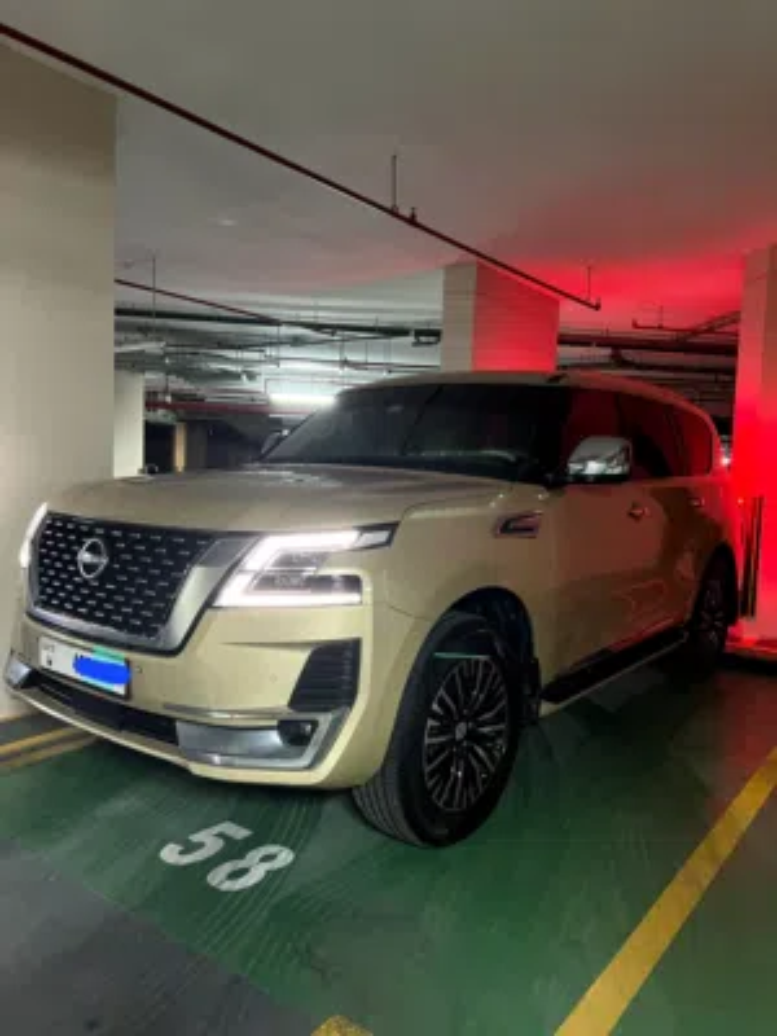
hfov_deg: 53.1
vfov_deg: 67.3
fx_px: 778
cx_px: 388
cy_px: 518
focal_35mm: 26
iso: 640
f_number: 1.5
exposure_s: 1/35.1
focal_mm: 5.7
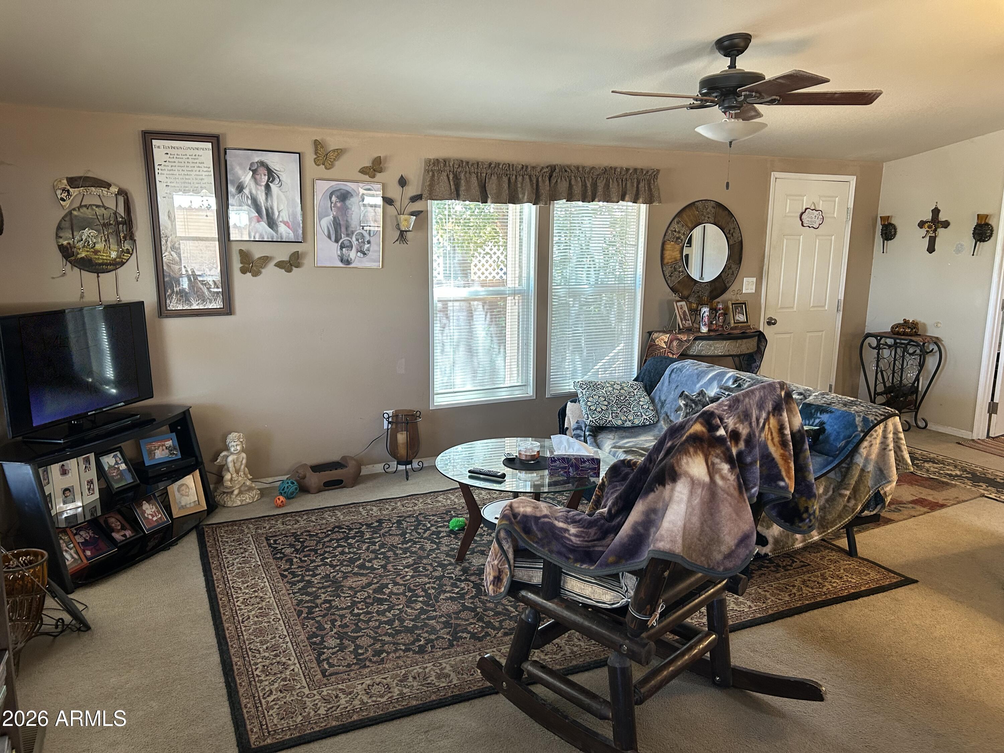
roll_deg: -0.2
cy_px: 376
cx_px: 502
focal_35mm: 26
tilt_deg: -10.7
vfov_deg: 53.1
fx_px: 754
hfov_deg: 67.3
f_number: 1.5
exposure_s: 1/60
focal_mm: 5.7
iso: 160
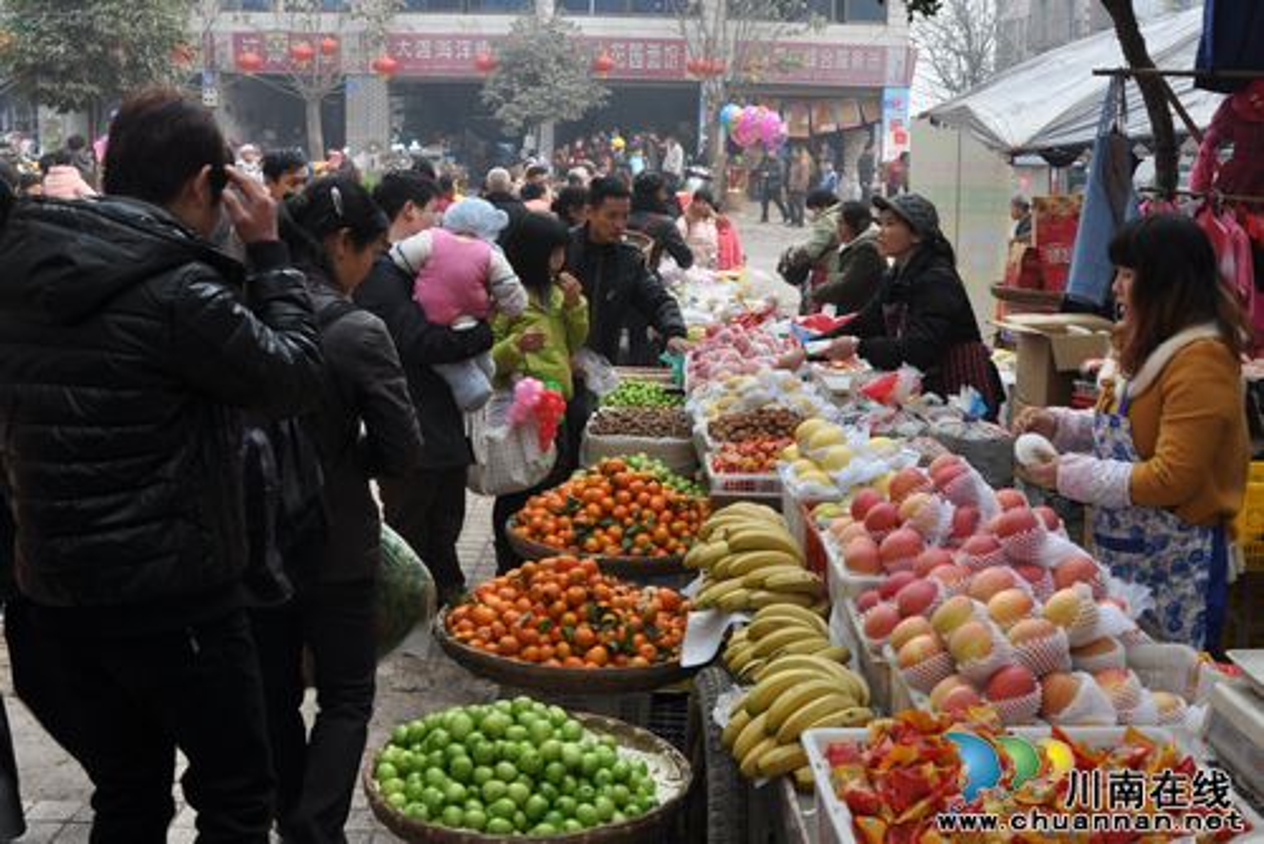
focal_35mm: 27
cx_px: 632
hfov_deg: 67.4
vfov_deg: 48.0
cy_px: 422
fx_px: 949
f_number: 7.1
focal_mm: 18
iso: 200
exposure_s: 1/50
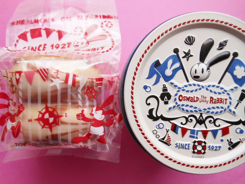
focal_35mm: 25
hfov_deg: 69.4
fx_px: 177
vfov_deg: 54.9
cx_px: 122
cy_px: 92
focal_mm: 4.5
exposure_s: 1/60
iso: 80
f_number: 3.2
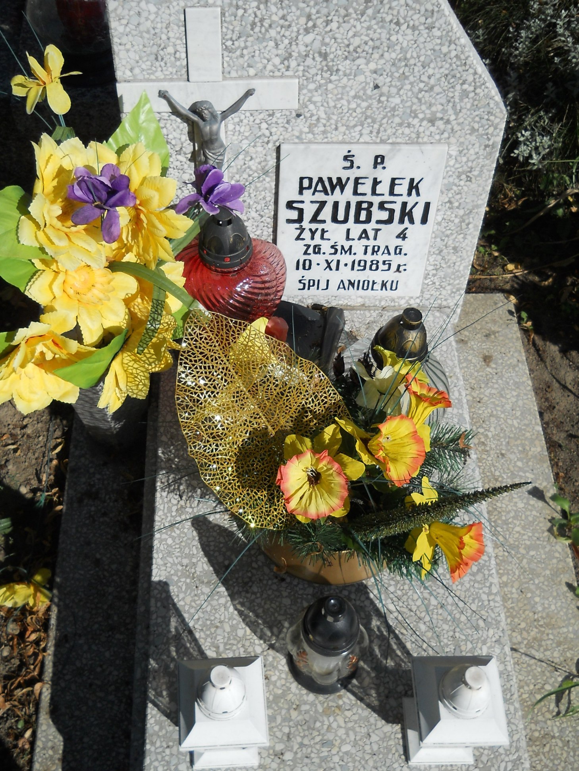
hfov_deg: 35.1
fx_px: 914
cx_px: 290
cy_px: 386
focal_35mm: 41
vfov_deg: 45.8
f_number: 5.5
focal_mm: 6.72
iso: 80
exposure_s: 1/640
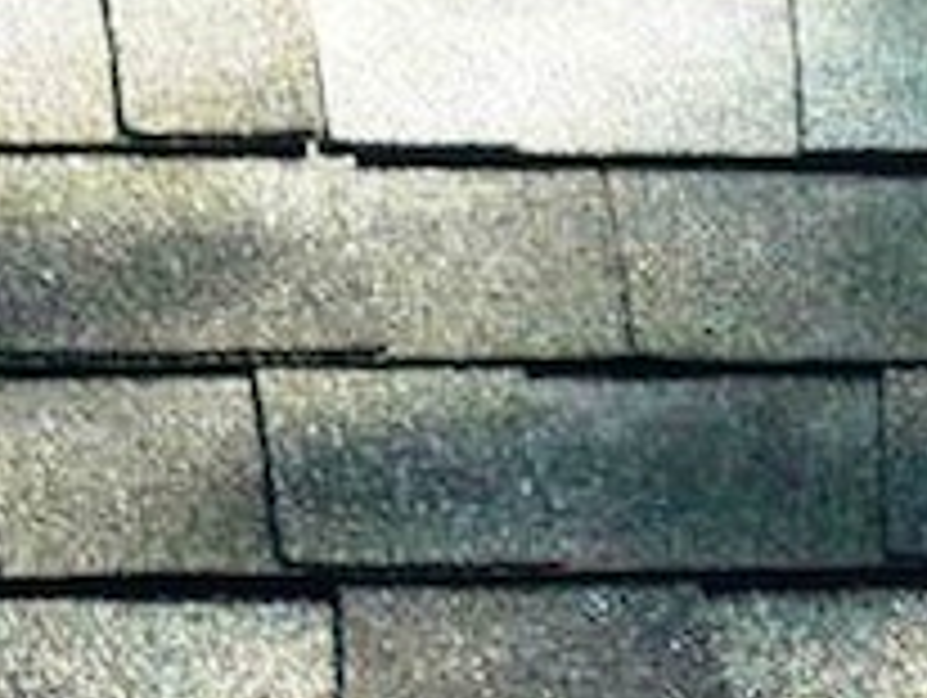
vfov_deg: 3.4
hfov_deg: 4.6
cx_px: 320
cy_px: 684
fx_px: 11636
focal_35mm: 434
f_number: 5.1
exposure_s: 1/125
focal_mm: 16.5
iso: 160
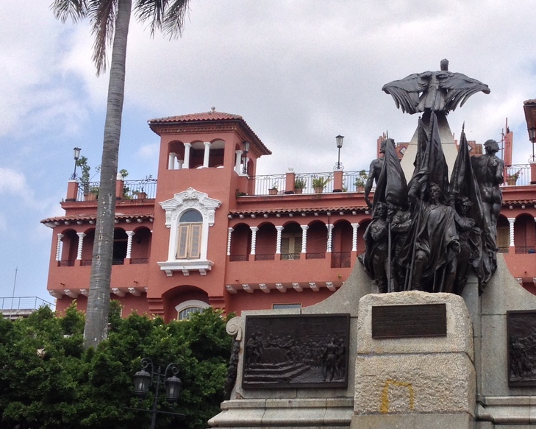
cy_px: 241
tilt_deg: +12.6
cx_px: 428
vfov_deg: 20.4
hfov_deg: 25.0
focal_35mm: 75
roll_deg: -0.1
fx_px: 1190
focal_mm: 4.28
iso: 50
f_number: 2.4
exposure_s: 1/1783
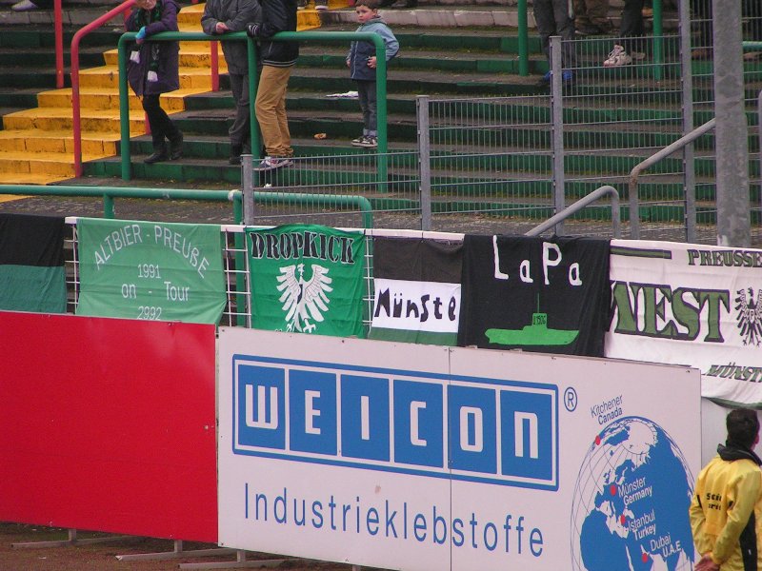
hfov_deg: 5.2
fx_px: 8365
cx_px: 381
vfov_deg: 3.9
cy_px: 286
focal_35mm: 380
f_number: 3.5
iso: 160
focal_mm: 58
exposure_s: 1/400
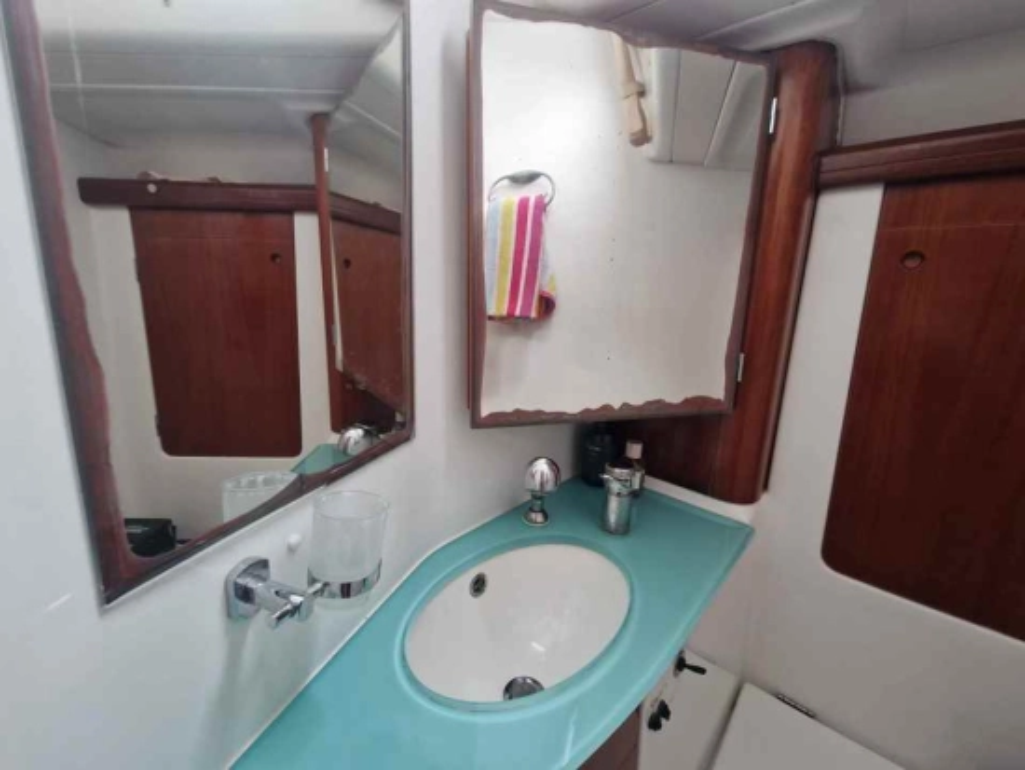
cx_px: 512
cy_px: 385
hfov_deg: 106.2
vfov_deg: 90.0
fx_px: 385
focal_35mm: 13
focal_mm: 2.2
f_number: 2.2
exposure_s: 1/33
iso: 400
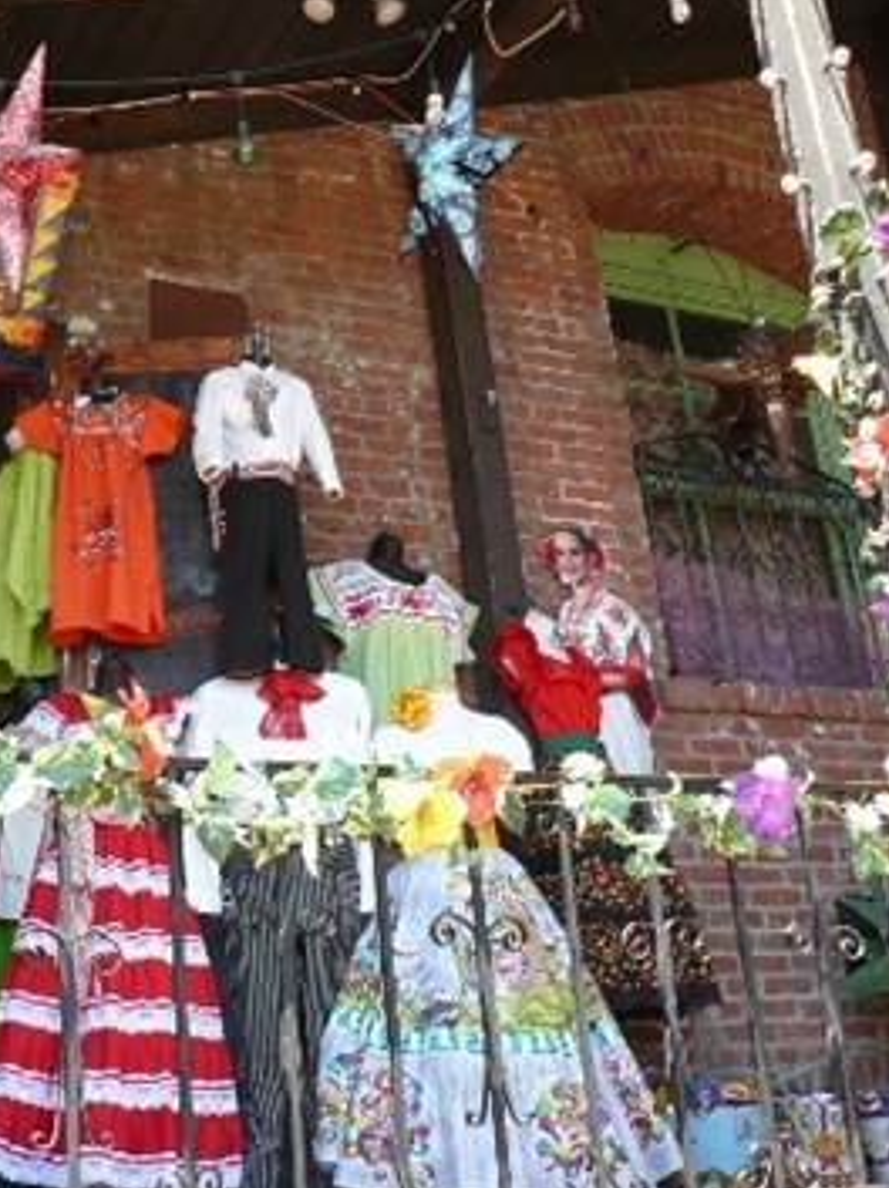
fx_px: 1681
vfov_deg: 38.9
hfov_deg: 28.5
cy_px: 592
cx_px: 91
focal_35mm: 49
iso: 100
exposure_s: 1/100
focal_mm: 6
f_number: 3.2
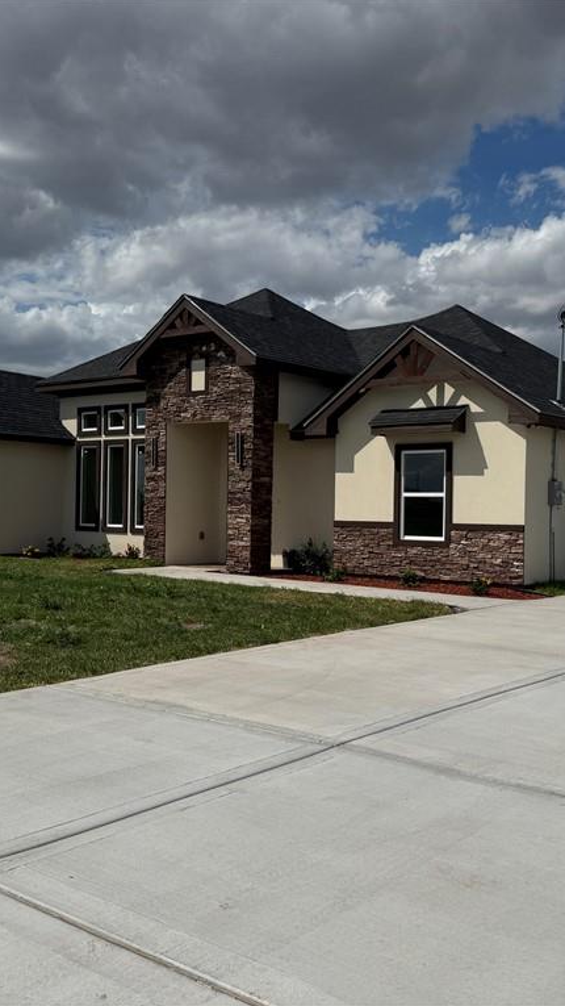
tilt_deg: +0.4
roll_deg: -1.2
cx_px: 313
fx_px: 933
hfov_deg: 33.7
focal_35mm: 35
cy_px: 502
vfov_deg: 56.6
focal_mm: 6.76
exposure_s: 1/12346
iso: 64
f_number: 1.78
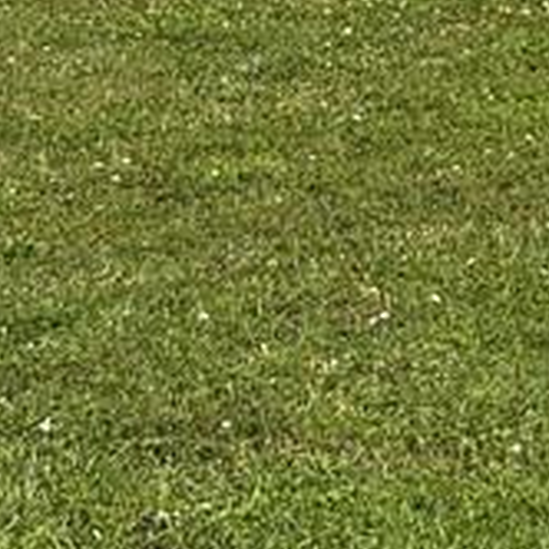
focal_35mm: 221
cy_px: -880
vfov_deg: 7.3
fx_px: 3965
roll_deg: -0.5
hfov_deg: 6.9
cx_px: 1836
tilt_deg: +5.8
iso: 50
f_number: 1.6
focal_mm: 5.96
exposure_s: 1/4950
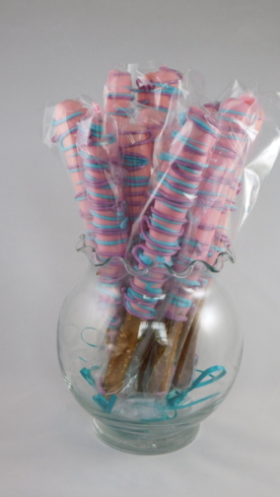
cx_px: 161
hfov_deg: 24.0
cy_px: 252
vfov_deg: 41.3
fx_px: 659
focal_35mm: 50
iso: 125
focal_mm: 8
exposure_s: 1/80
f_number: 3.7
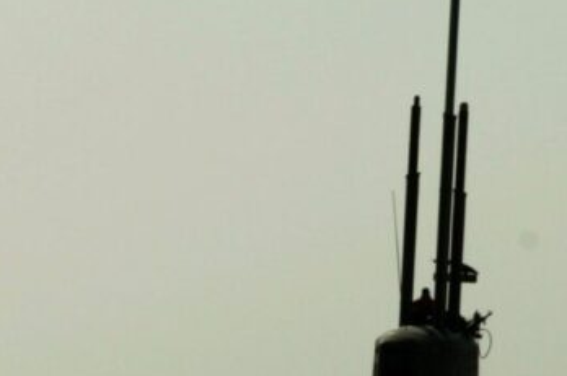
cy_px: 462
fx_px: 14249
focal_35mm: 906
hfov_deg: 2.3
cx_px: -220
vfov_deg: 1.5
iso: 200
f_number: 14
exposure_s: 1/800
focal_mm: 150
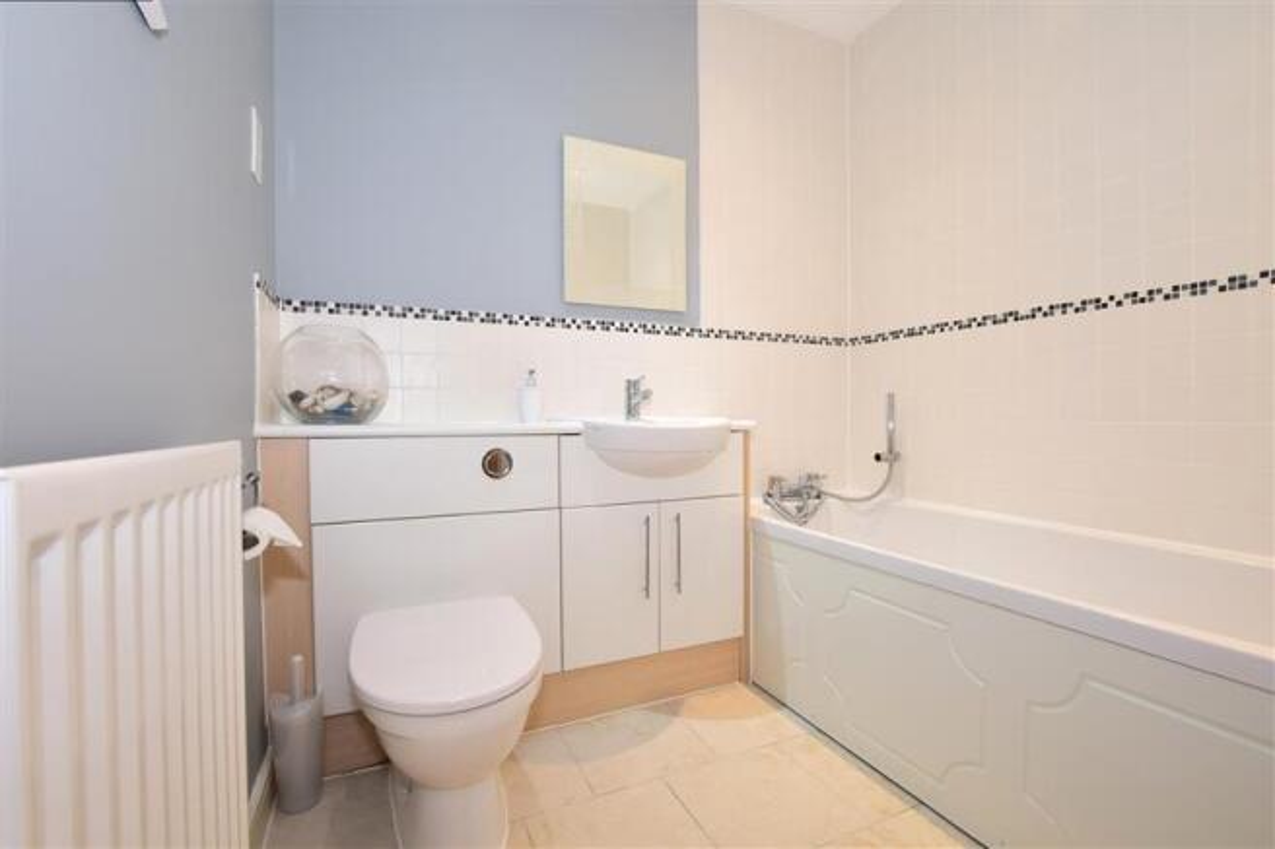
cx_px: 638
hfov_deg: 100.4
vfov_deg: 77.3
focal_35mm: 15
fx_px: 531
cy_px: 424
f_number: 8
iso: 200
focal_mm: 10
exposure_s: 1/3
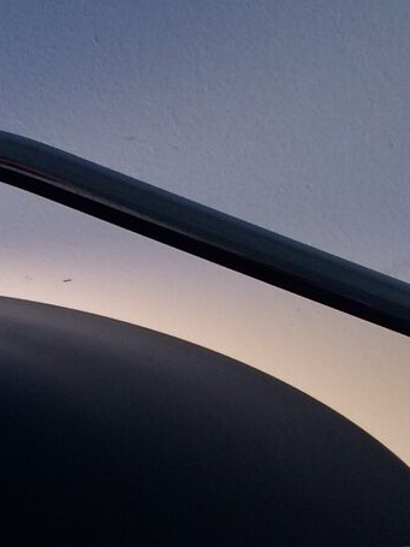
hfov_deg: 13.6
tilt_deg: -33.2
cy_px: 655
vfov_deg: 18.0
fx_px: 1643
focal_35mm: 104
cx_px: -164
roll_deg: +1.6
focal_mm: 4.15
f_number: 2.2
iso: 32
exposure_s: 1/33
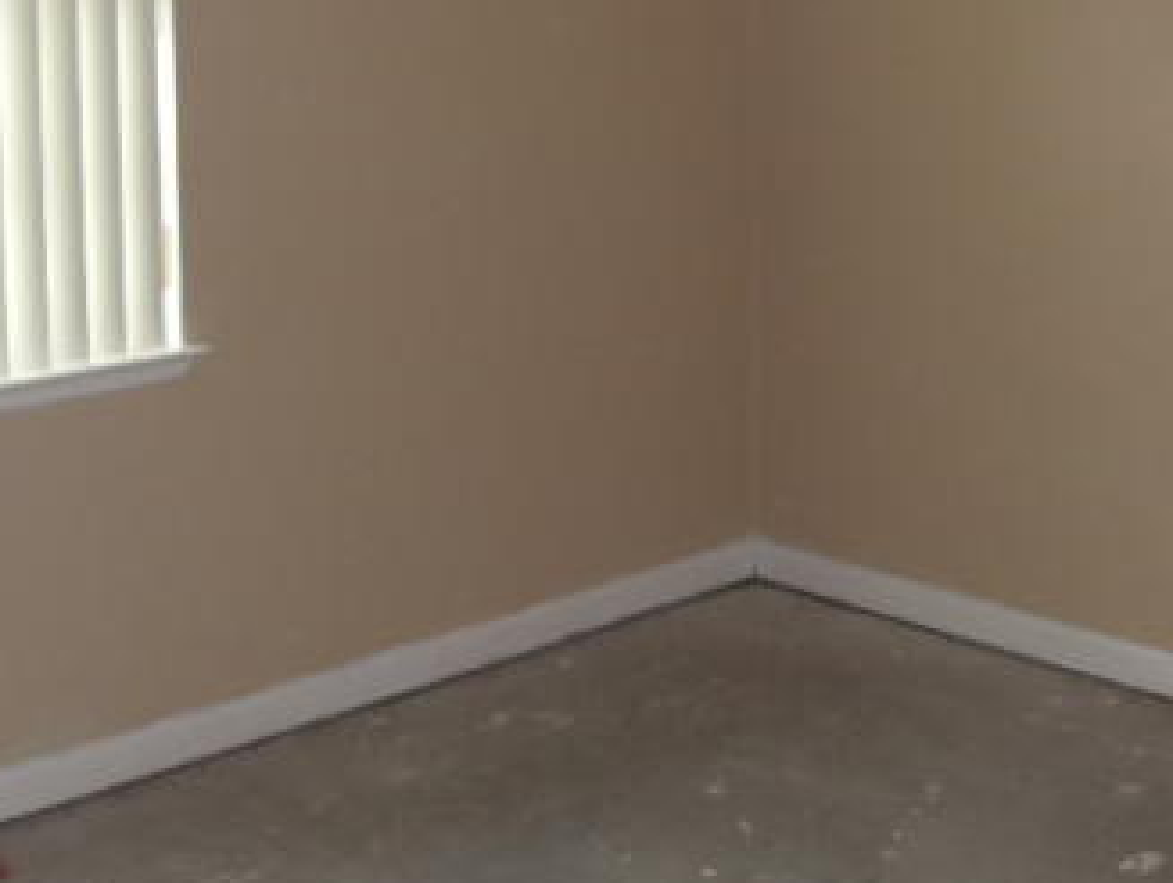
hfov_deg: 22.7
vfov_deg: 17.1
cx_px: 603
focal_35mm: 86
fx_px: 2917
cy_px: 219
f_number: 3.5
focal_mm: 6
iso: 200
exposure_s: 1/30
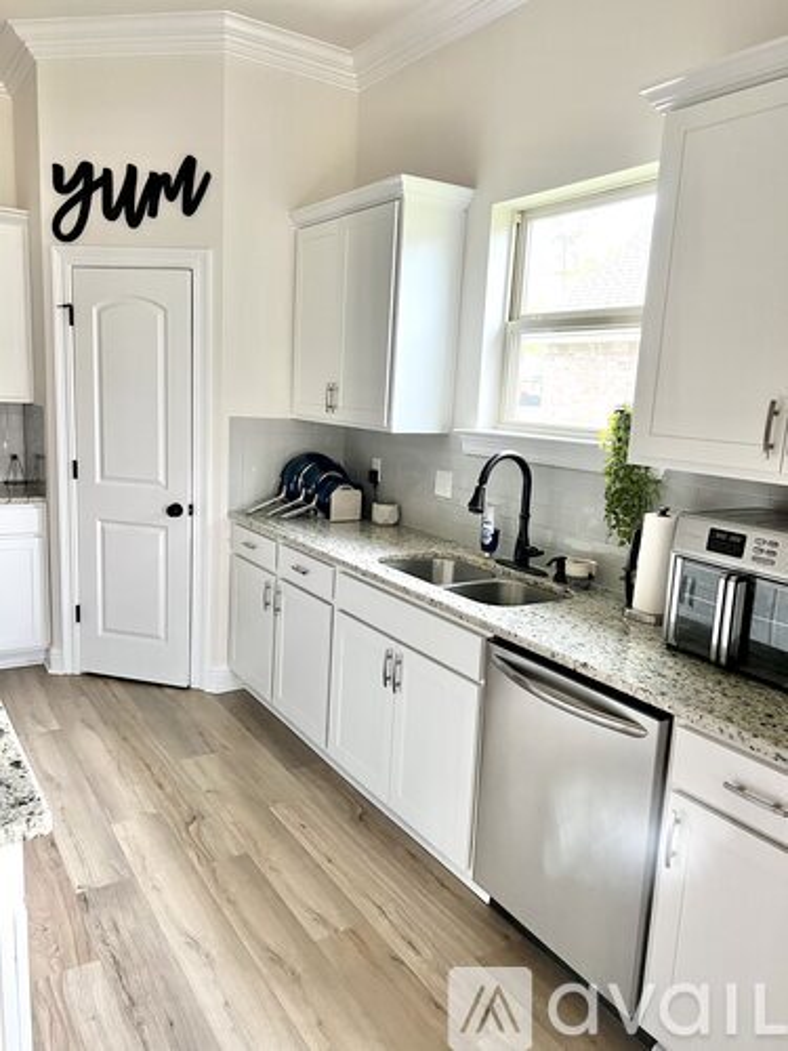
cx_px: 394
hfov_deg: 53.1
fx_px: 789
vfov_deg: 67.3
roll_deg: -2.6
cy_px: 526
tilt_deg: -9.5
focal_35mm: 26
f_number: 1.5
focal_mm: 5.7
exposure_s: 1/60
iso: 160
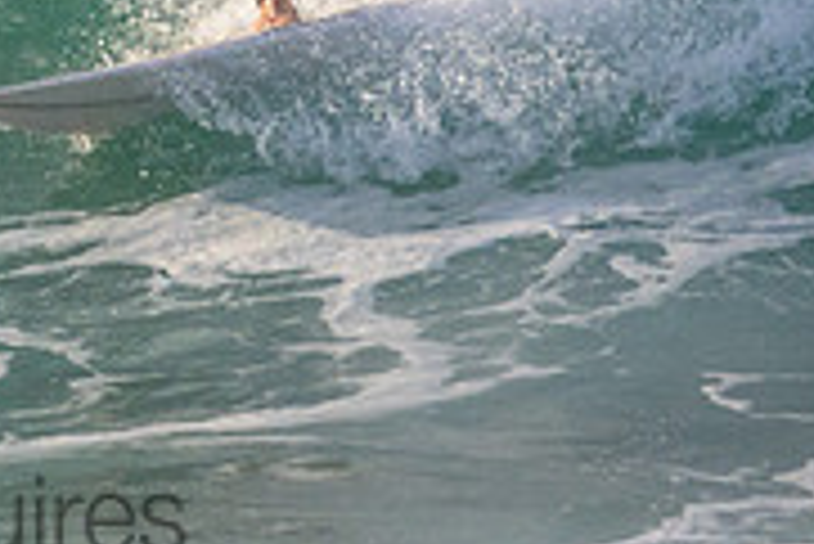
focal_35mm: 2996
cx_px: -338
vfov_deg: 0.5
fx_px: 67795
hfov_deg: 0.7
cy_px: -376
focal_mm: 800
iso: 2500
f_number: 11
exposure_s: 1/2000
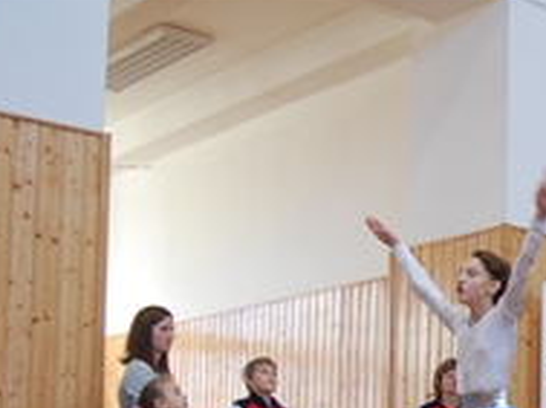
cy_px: 460
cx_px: 592
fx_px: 1322
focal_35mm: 84
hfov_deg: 22.1
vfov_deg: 16.9
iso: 400
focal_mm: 22
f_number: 3.8
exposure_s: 1/50
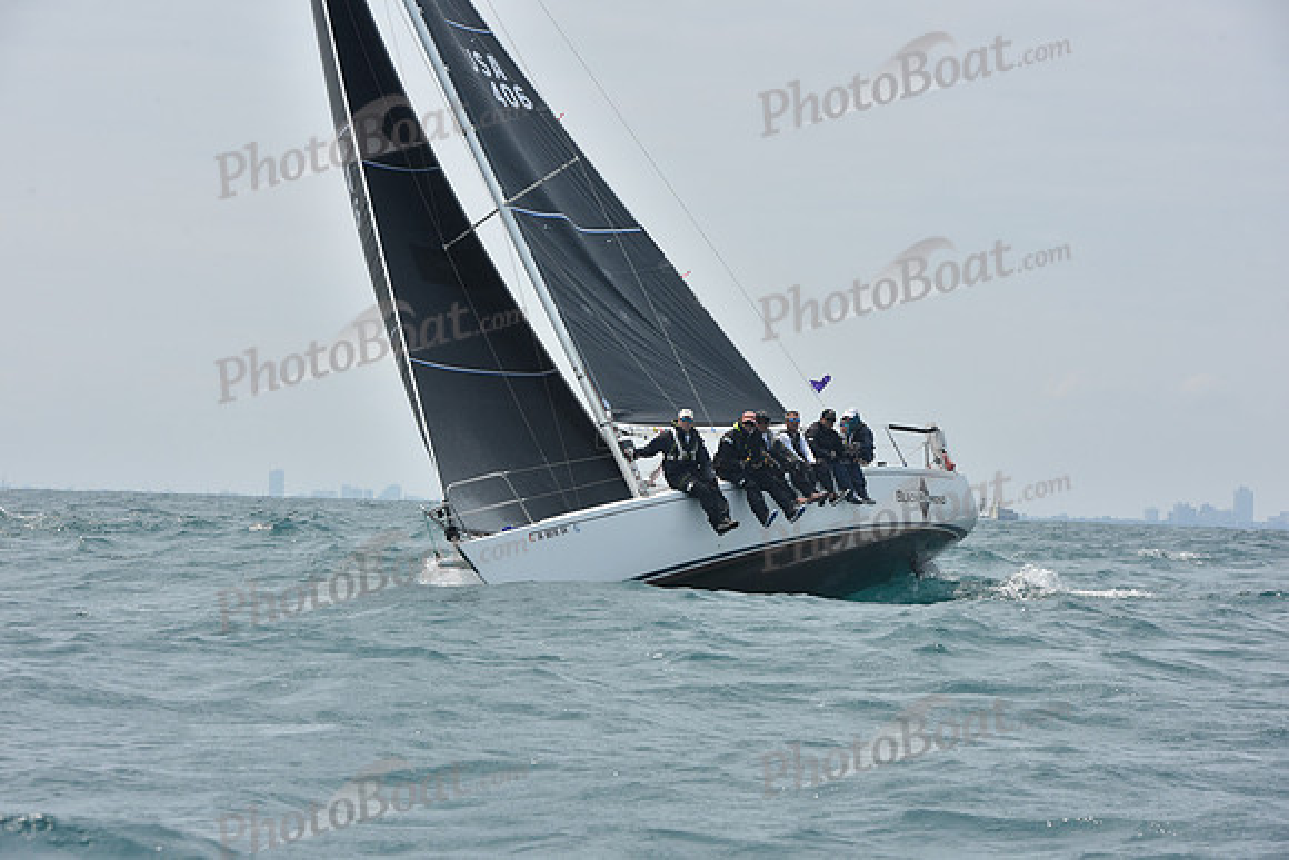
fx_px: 4835
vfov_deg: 10.2
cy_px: 430
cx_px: 644
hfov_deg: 15.2
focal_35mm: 135
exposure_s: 1/800
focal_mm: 135
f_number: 10
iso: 250
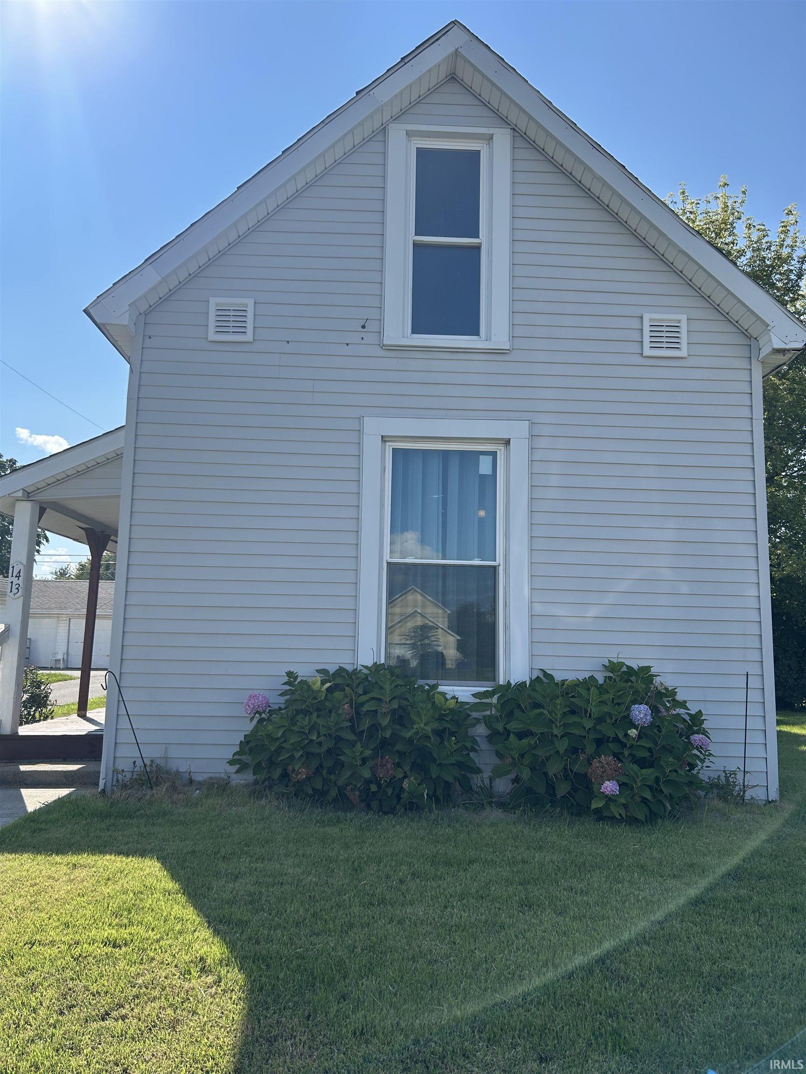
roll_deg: -1.0
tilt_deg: +7.4
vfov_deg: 67.3
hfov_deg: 53.1
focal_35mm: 26
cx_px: 403
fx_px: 807
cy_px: 537
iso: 50
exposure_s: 1/3356
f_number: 1.5
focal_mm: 5.7
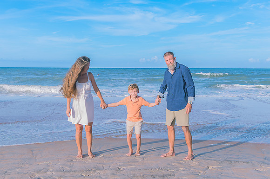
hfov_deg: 44.9
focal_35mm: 44
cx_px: 135
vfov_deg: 30.7
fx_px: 326
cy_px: 69
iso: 100
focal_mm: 34
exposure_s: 1/200
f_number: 4
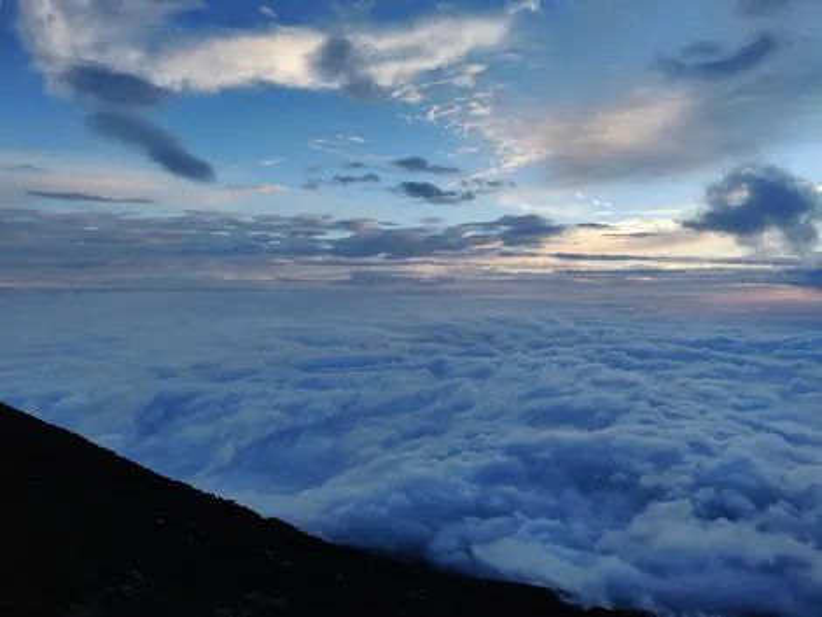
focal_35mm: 25
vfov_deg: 54.9
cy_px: 308
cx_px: 411
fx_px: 594
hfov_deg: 69.4
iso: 100
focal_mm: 4.25
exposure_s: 1/361
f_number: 1.7
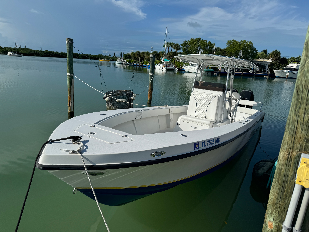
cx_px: 154
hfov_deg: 71.6
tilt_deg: -14.5
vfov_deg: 56.8
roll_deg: -3.4
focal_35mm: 24
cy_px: 116
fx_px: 214
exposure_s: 1/9009
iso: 80
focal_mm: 6.76
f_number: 1.78
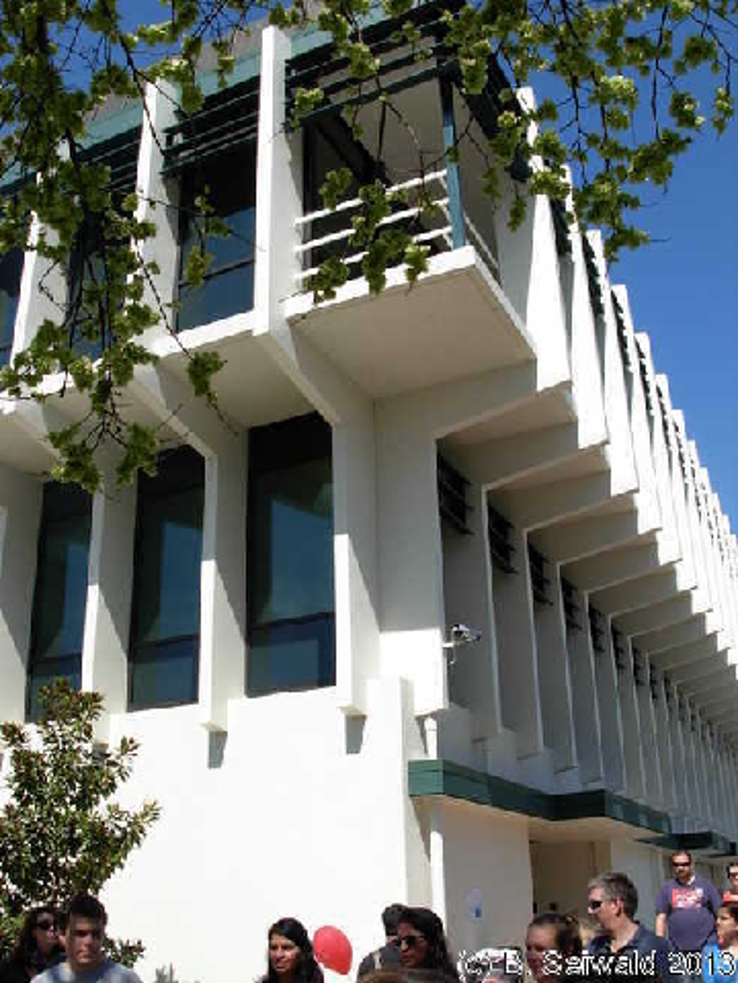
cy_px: 492
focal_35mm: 38
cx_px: 369
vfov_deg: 49.0
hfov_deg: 37.7
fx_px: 1080
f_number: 4.9
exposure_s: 1/483
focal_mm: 6.3
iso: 79
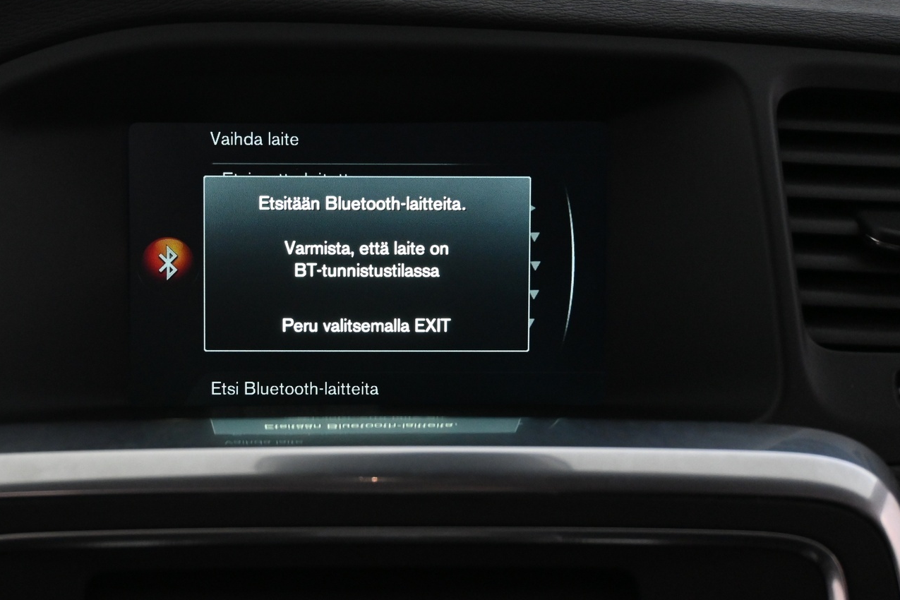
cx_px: 344
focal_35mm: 48
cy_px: 258
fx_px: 1191
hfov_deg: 41.1
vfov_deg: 28.2
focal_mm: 25
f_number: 4.2
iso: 2500
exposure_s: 1/40
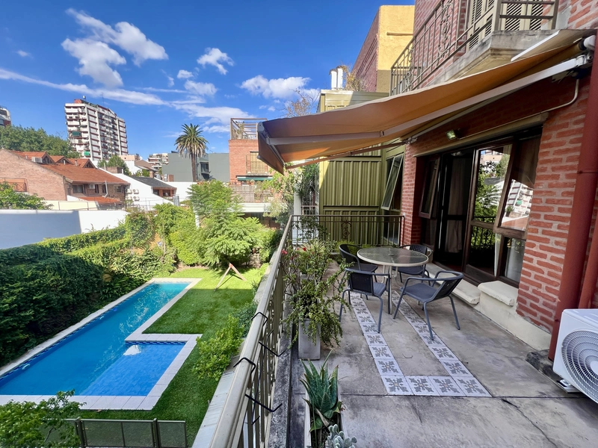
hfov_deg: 106.2
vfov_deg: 89.9
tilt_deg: -6.8
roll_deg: +0.1
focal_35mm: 13
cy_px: 224
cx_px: 299
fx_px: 225
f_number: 1.8
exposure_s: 1/359
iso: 32
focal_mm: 1.57
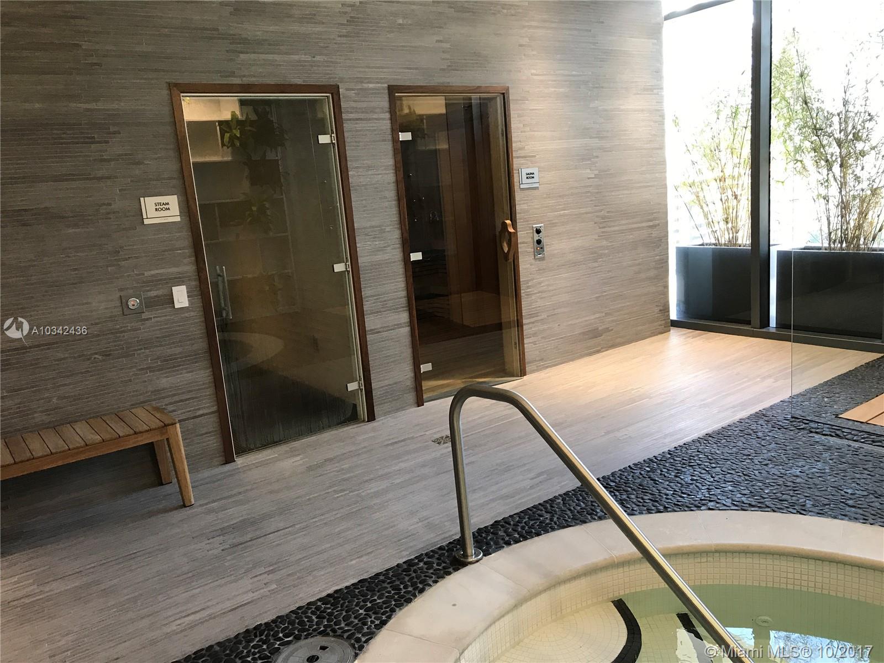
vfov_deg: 49.7
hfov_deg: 63.4
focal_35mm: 28
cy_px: 332
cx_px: 442
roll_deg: +5.0
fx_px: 715
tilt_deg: -11.9
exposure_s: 1/24
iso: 40
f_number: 1.8
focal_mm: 3.99
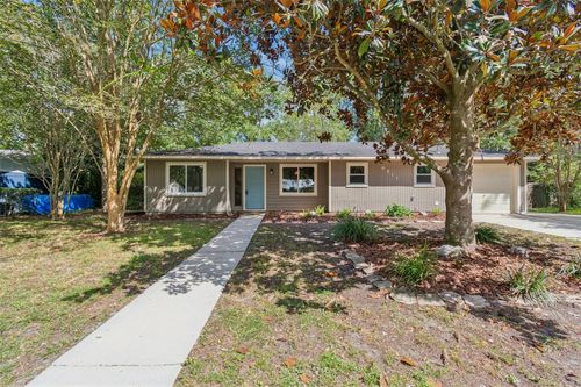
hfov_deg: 100.4
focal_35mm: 15
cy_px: 194
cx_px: 290
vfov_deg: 77.3
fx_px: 242
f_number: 8
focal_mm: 10
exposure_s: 1/80
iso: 200
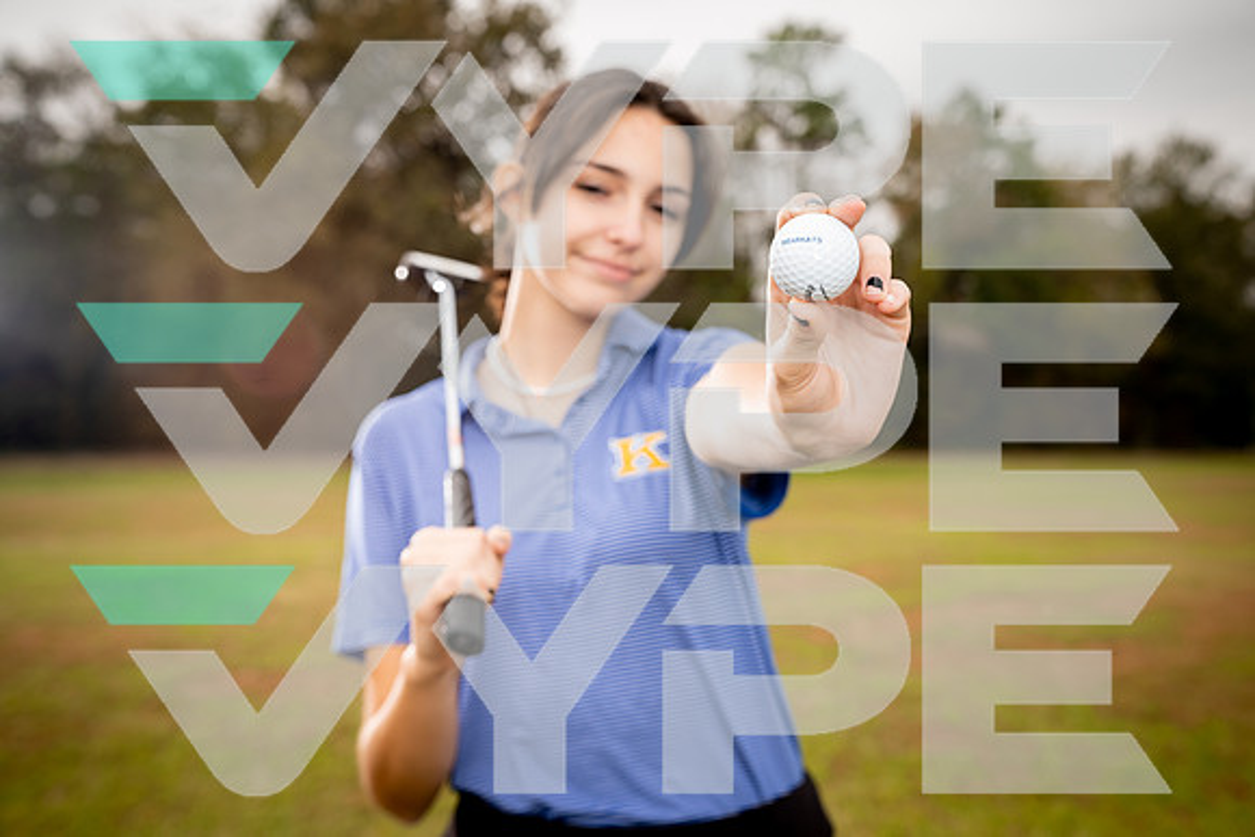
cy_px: 418
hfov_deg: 42.7
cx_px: 628
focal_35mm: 46
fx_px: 1604
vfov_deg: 29.3
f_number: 4.5
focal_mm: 46
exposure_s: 1/250
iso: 200
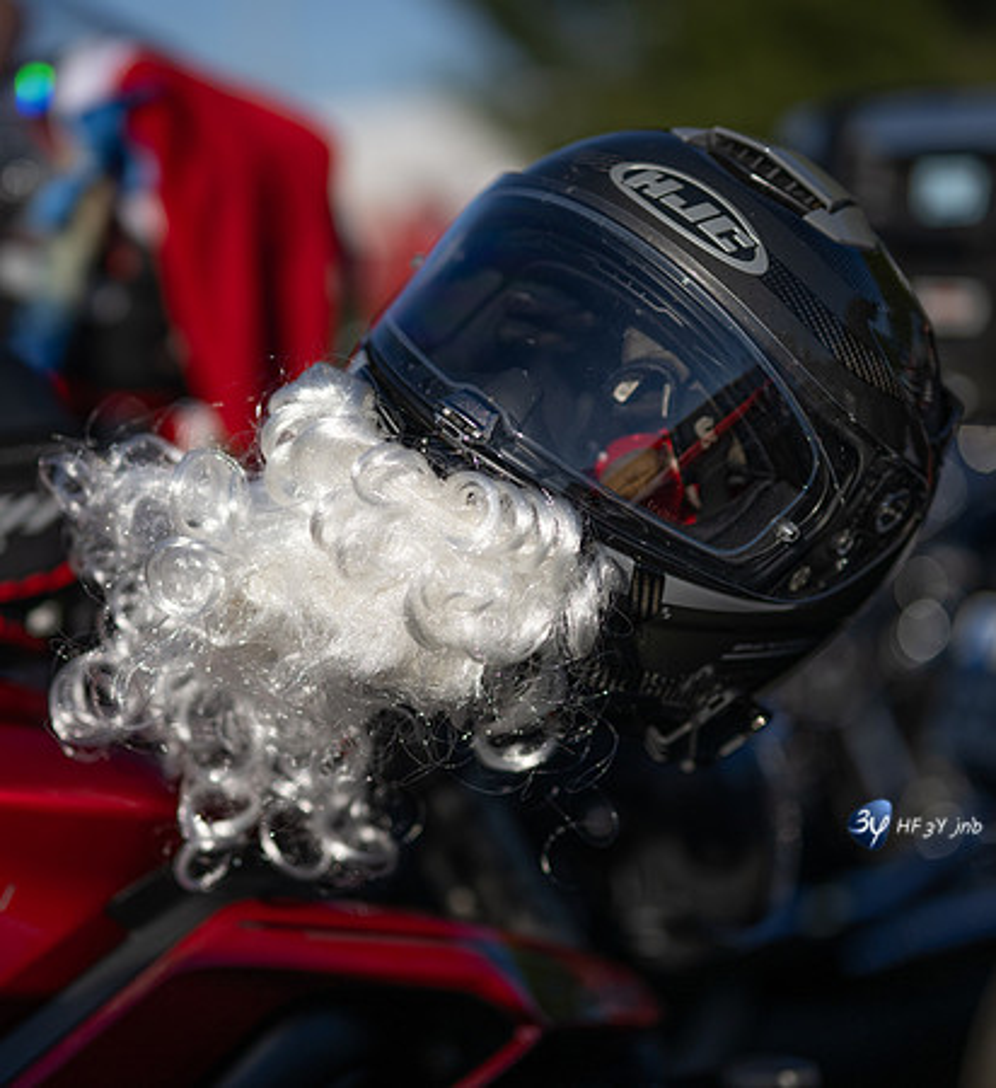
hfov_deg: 23.0
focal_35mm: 71
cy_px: 504
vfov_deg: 25.2
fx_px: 2431
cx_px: 316
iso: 64
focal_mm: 50
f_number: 1.2
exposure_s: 1/20000
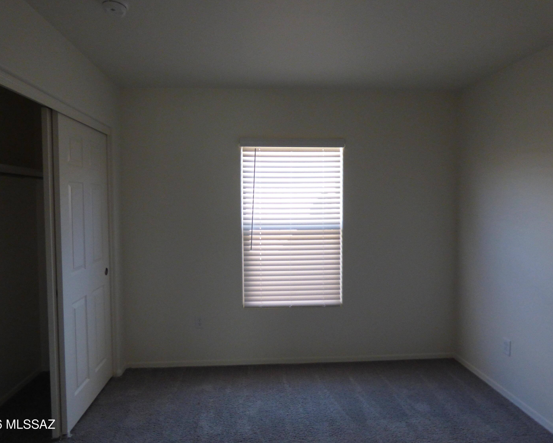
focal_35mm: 21
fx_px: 344
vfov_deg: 65.5
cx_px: 262
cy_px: 221
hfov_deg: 77.6
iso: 400
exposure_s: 1/60
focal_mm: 3.58
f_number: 2.8
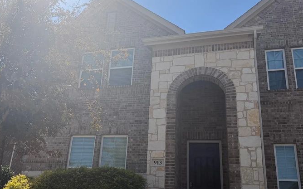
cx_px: 110
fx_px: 322
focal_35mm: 39
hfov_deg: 49.8
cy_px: 114
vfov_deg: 32.6
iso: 125
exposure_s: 1/10309
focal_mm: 6.76
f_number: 1.78
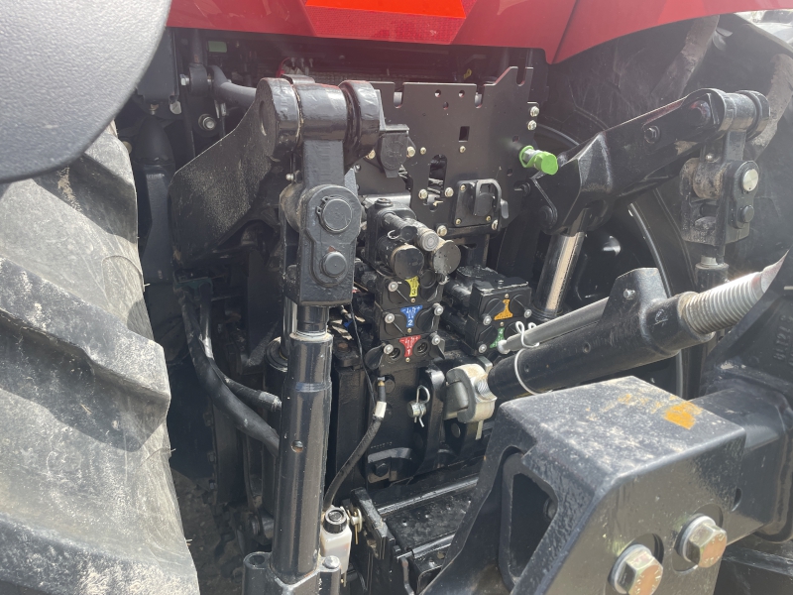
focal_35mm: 26
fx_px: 596
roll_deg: -6.5
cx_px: 396
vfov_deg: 53.1
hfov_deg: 67.3
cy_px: 298
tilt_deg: -23.0
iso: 32
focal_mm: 4.2
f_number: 1.6
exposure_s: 1/643
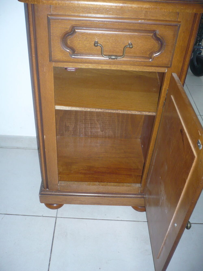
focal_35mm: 35
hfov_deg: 40.7
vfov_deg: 52.6
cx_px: 102
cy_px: 136
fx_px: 274
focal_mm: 5.8
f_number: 2.8
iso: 160
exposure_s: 1/30
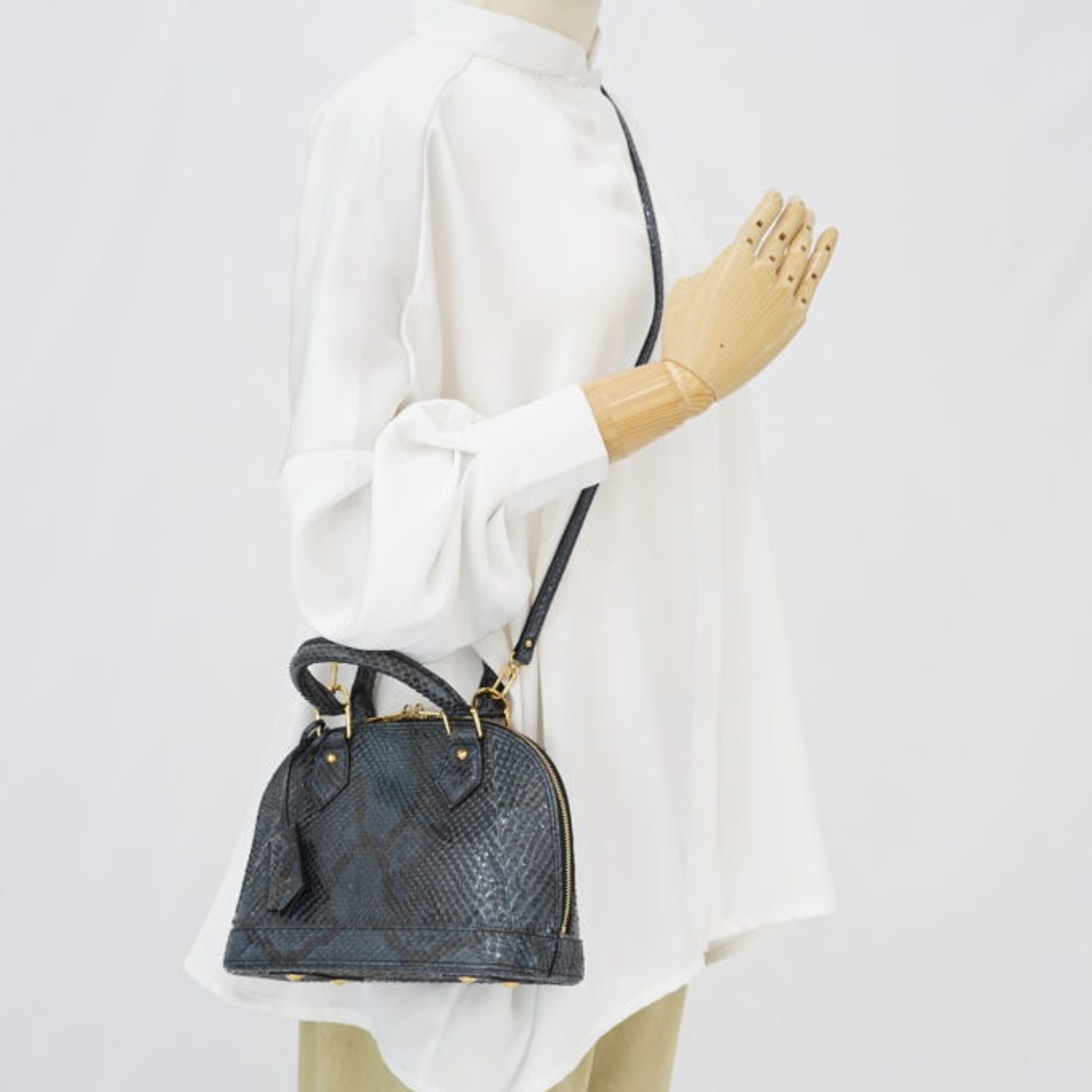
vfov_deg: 26.8
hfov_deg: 26.9
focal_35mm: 64
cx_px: 545
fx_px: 2284
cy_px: 694
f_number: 6.3
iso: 640
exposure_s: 1/10
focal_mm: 50
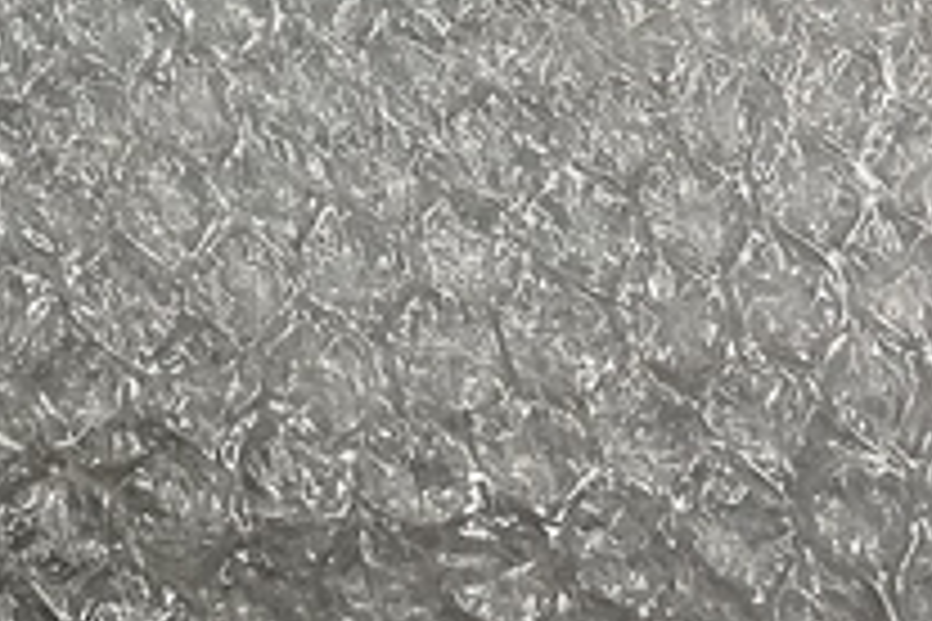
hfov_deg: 21.4
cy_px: -202
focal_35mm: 90
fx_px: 2330
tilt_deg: -70.0
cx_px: -113
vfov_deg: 14.5
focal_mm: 3.99
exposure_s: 1/121
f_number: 1.8
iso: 80
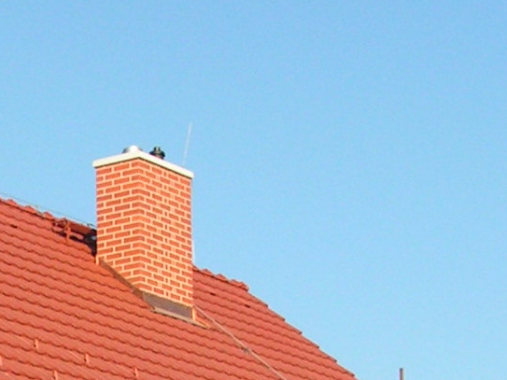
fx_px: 2328
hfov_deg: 12.3
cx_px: 39
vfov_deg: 9.1
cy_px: 576
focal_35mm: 159
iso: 50
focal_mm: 6.3
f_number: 4.5
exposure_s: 1/640
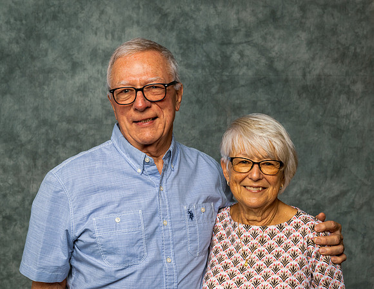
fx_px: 626
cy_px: 144
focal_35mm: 57
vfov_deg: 26.0
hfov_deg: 33.2
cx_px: 217
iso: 400
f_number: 10
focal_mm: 52
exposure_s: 1/125
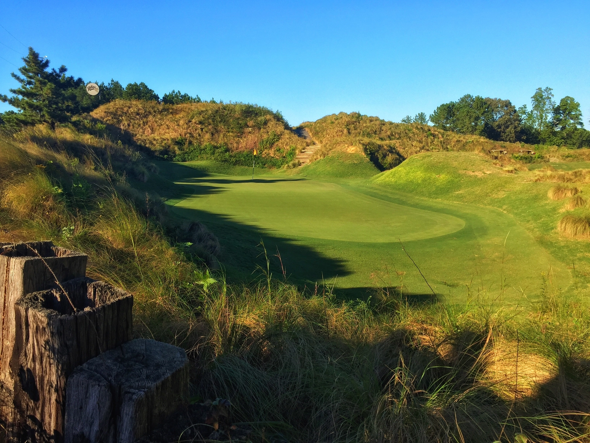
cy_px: 222
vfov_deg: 48.2
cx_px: 295
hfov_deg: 61.7
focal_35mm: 29
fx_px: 494
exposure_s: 1/1412
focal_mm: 4.15
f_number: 2.2
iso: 32
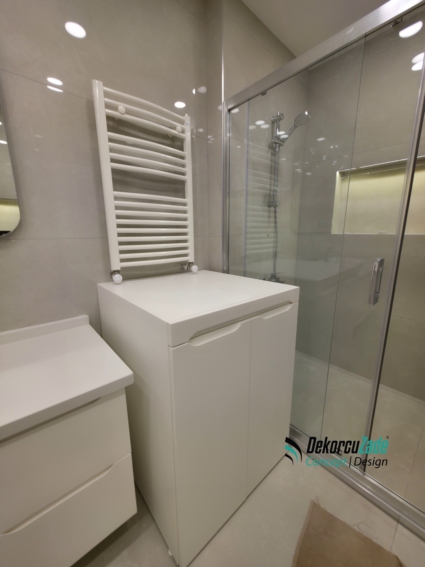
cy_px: 284
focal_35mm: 13
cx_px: 212
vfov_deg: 106.2
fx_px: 213
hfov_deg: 89.9
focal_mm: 2.2
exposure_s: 1/50
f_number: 1.9
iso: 32
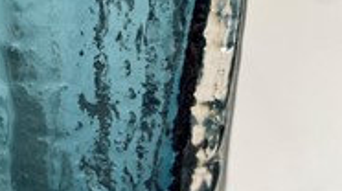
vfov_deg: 19.6
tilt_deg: -38.0
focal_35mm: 61
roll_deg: +3.1
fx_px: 552
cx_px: 74
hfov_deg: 33.5
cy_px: 66
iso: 32
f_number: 1.8
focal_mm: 4.25
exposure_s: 1/108
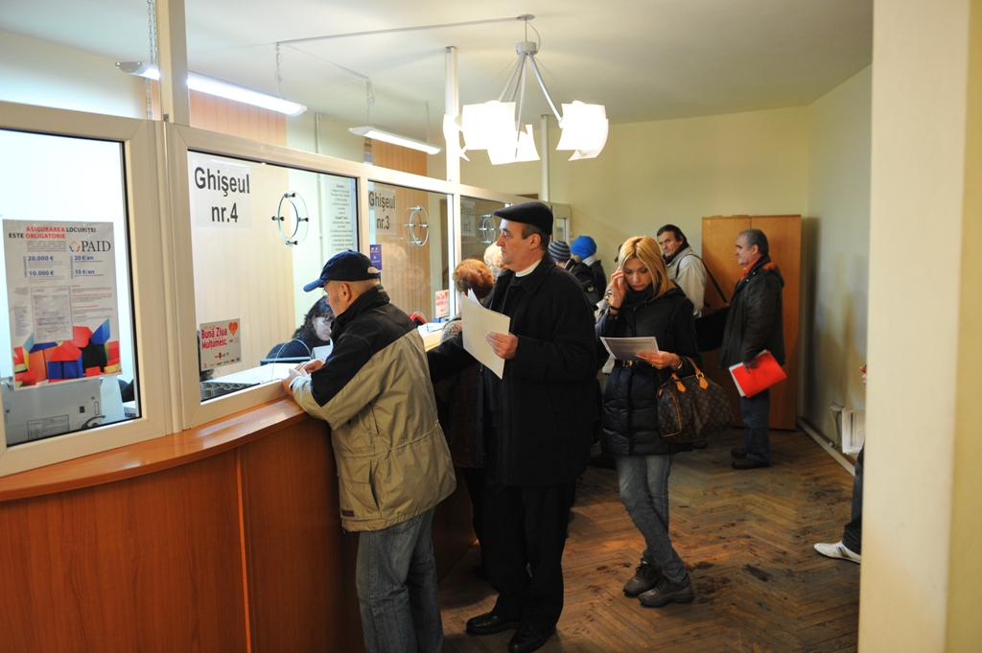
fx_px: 790
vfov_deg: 44.9
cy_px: 326
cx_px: 491
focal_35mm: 29
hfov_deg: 63.7
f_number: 3.5
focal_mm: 29
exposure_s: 1/50
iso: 2500
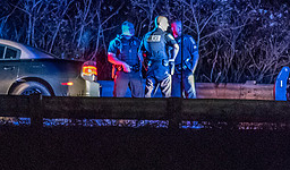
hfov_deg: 6.2
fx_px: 2688
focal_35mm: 346
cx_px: 31
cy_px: 21
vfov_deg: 3.6
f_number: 4.5
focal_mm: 98
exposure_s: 1/25
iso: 16000
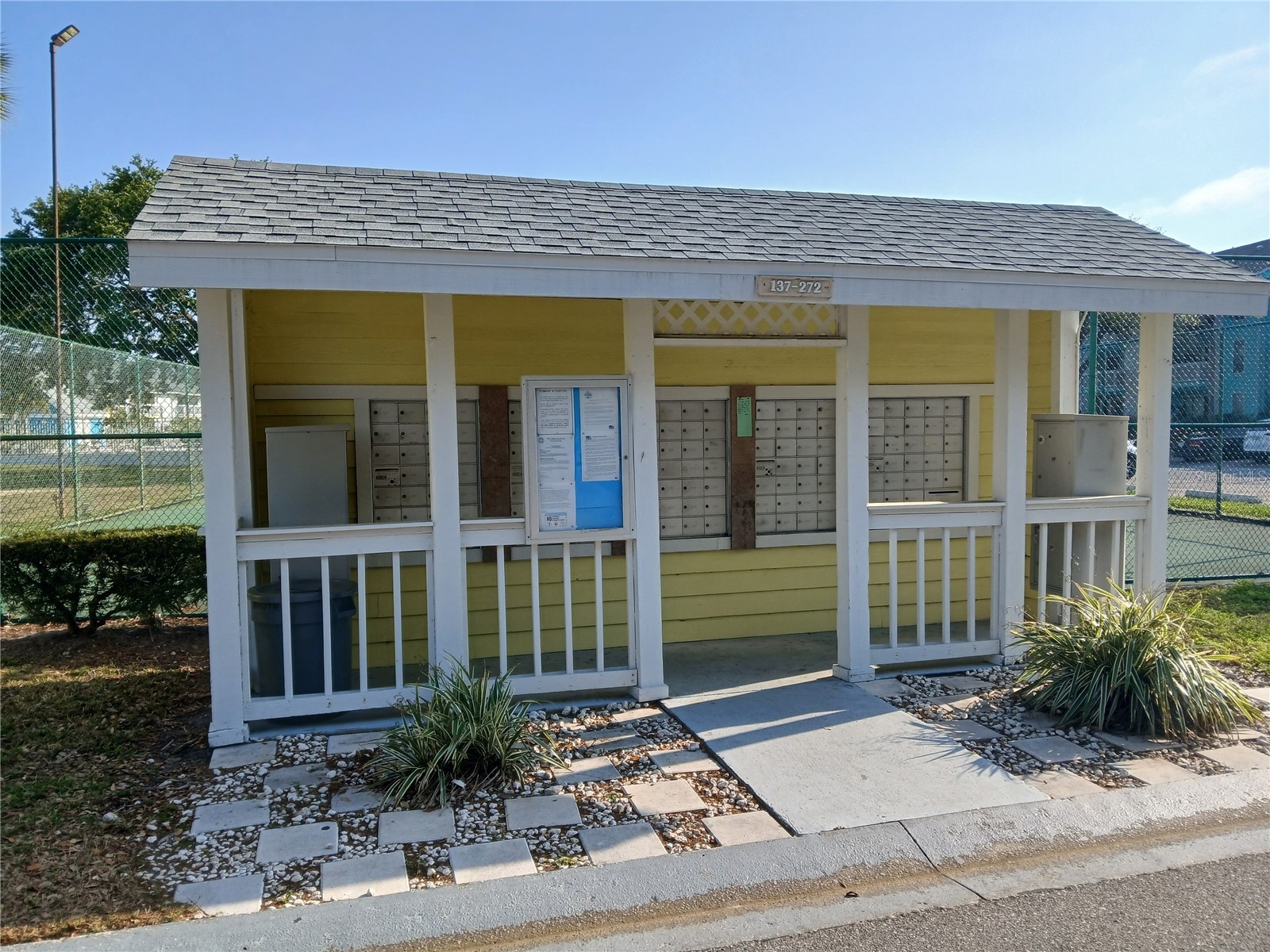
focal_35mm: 26
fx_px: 954
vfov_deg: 53.1
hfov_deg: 67.3
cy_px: 476
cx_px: 635
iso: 20
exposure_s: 1/395
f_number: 1.8
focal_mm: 3.98
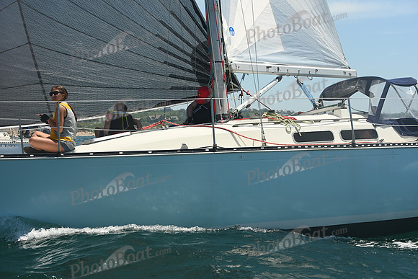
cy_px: 140
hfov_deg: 28.8
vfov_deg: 19.5
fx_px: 813
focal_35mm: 70
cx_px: 209
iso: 320
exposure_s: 1/1000
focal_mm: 70
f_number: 8
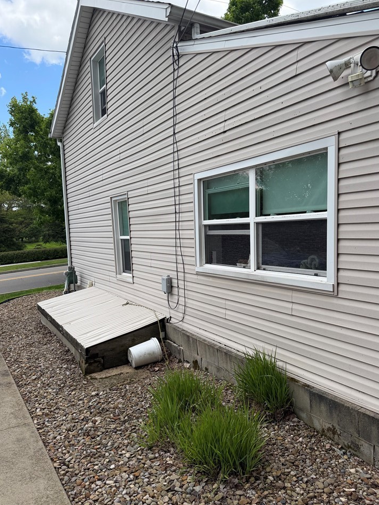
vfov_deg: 67.3
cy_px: 263
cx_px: 196
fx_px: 379
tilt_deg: -5.4
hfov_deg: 53.1
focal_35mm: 26
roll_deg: +0.6
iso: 100
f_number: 1.78
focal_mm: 6.76
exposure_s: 1/2525
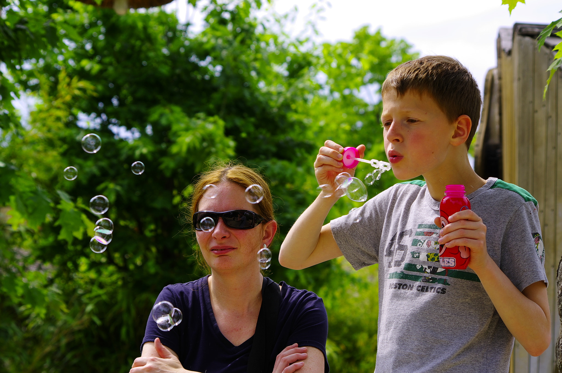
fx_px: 1824
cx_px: 281
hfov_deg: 17.5
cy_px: 186
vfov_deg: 11.7
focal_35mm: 117
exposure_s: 1/160
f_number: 7.1
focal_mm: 77.5
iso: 100
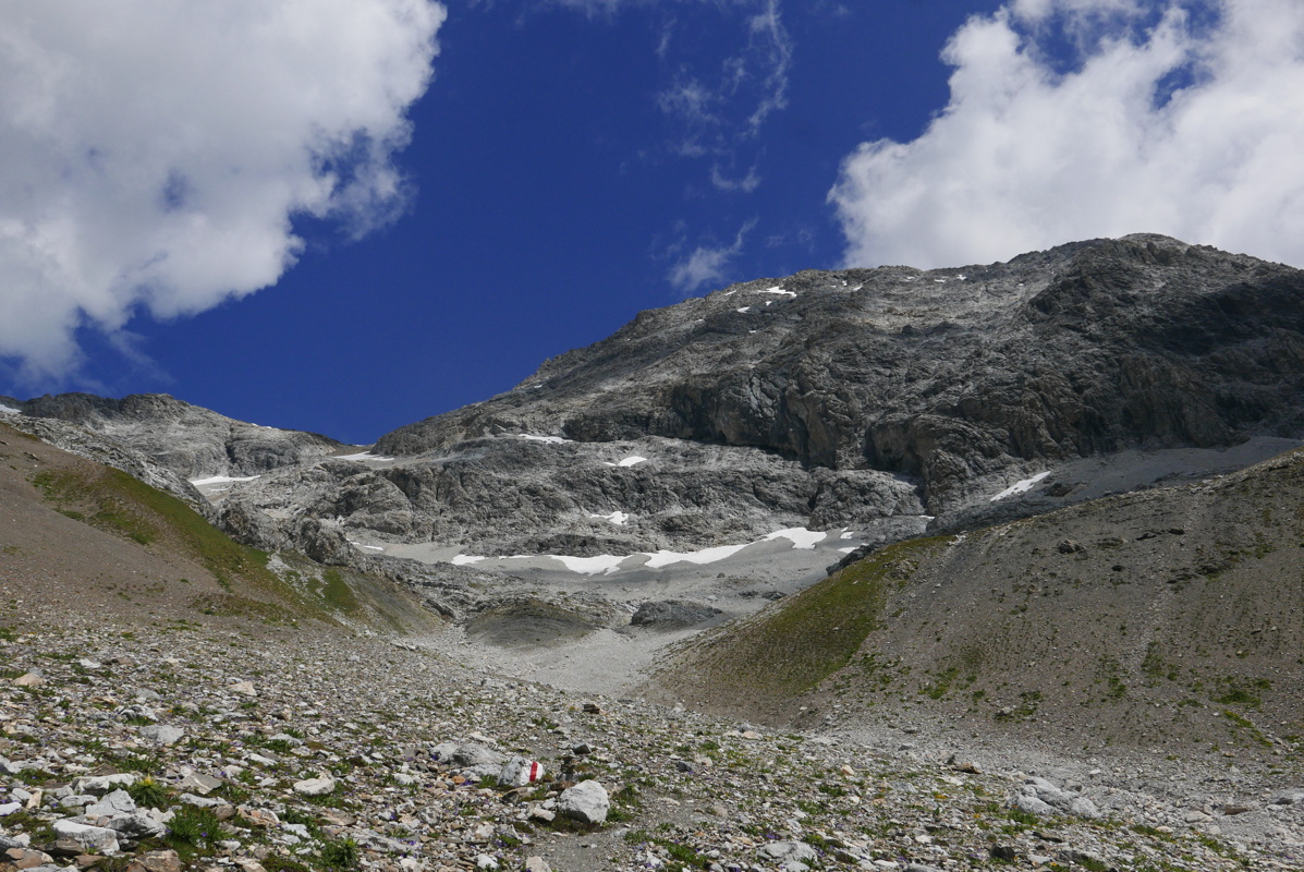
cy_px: 436
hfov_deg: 60.2
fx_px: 1124
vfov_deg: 42.4
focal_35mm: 31
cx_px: 652
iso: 200
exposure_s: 1/2000
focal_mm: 13.9
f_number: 5.6
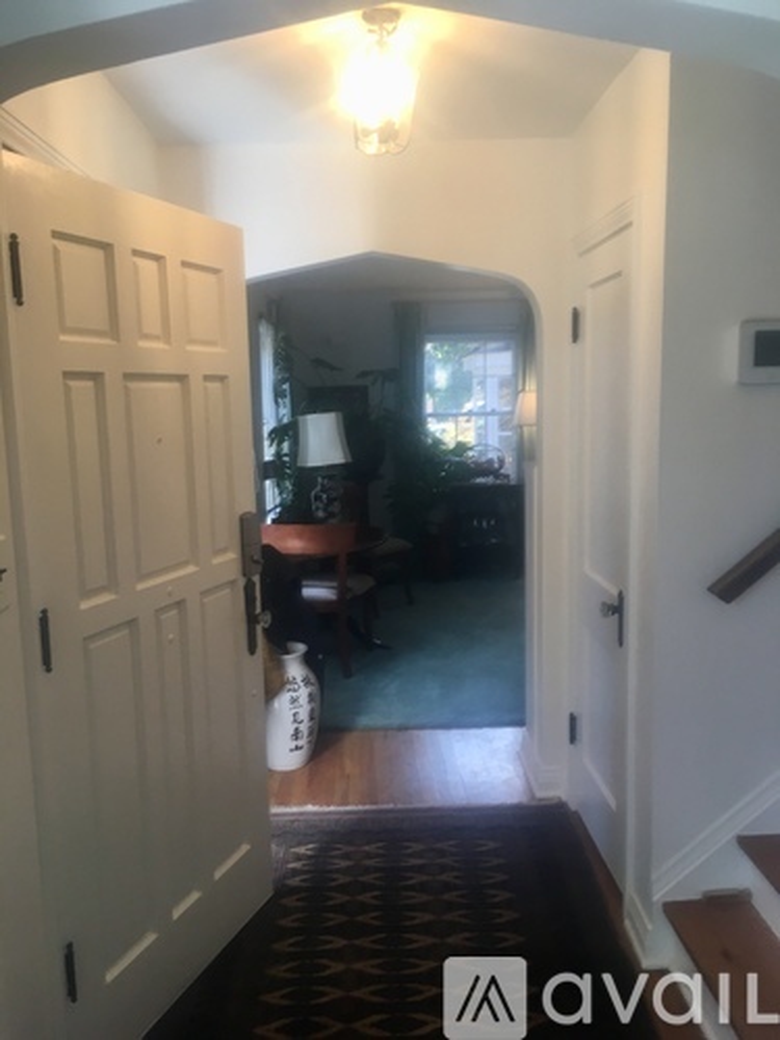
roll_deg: +0.6
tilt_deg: -9.0
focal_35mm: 29
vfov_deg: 61.7
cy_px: 520
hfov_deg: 48.2
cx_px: 390
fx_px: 871
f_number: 2.2
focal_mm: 4.15
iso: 25
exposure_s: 1/40
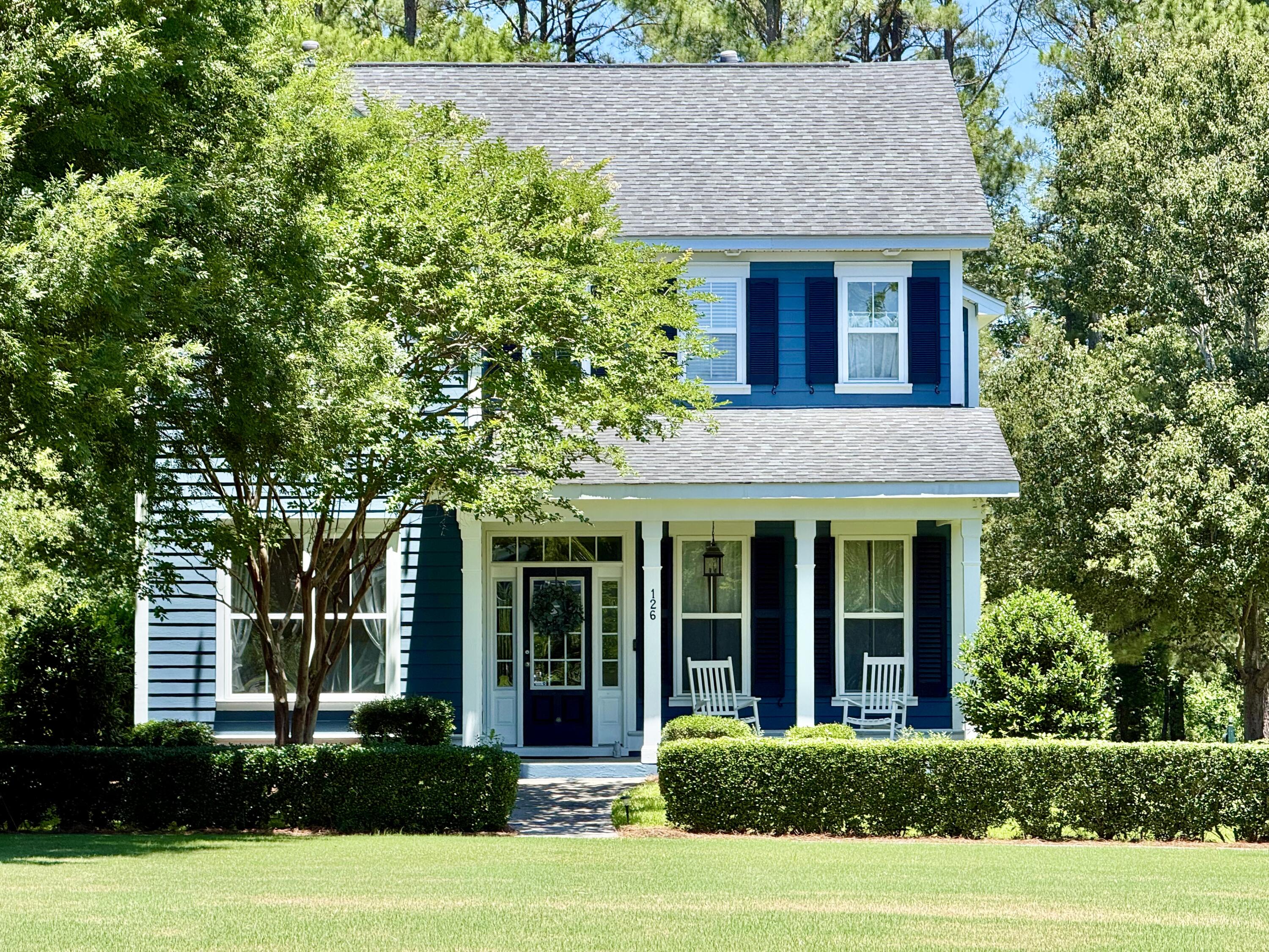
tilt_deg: +2.6
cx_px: 634
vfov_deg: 12.3
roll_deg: +0.2
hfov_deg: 16.4
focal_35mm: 120
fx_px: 4399
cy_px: 476
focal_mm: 15.66
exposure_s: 1/511
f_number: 2.8
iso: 64
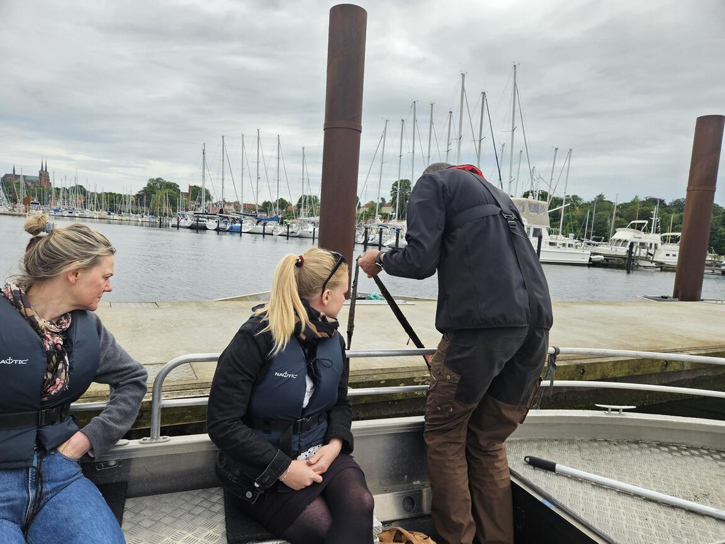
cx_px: 362
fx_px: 482
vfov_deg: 58.9
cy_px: 272
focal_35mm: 23
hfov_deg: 73.9
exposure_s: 1/742
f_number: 1.8
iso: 25
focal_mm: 5.4
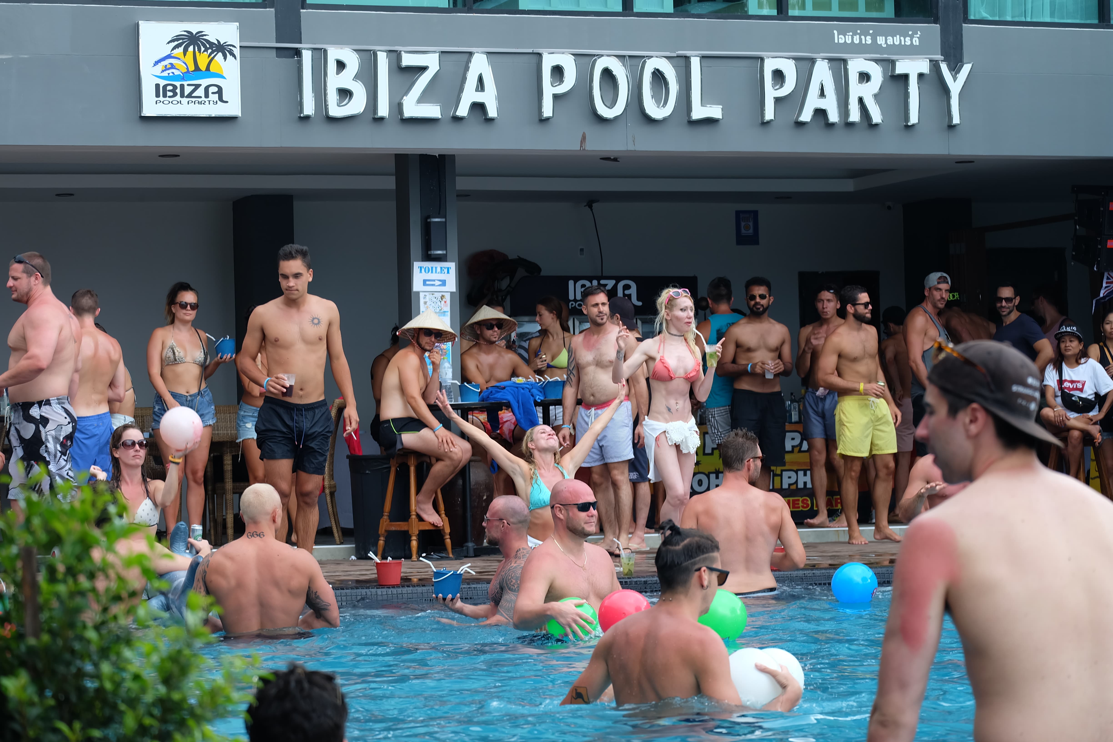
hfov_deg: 19.1
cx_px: 556
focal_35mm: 107
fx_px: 3308
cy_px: 371
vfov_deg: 12.8
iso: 200
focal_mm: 71.1
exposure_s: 1/150
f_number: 5
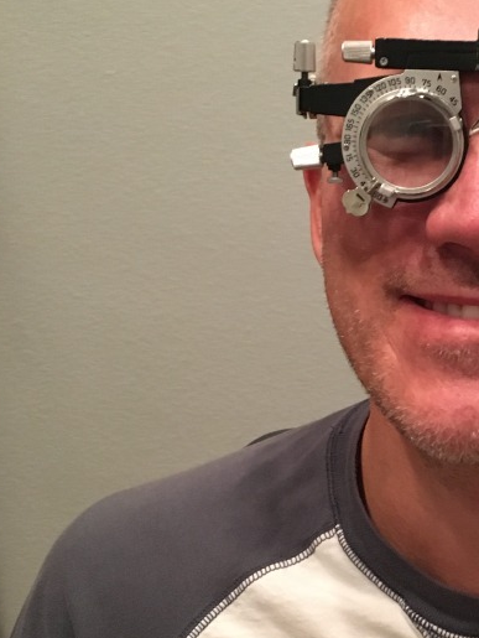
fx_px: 1106
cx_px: 479
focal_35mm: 60
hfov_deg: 23.4
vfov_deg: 32.2
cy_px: 336
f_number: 2.2
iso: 250
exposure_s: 1/15
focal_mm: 4.15
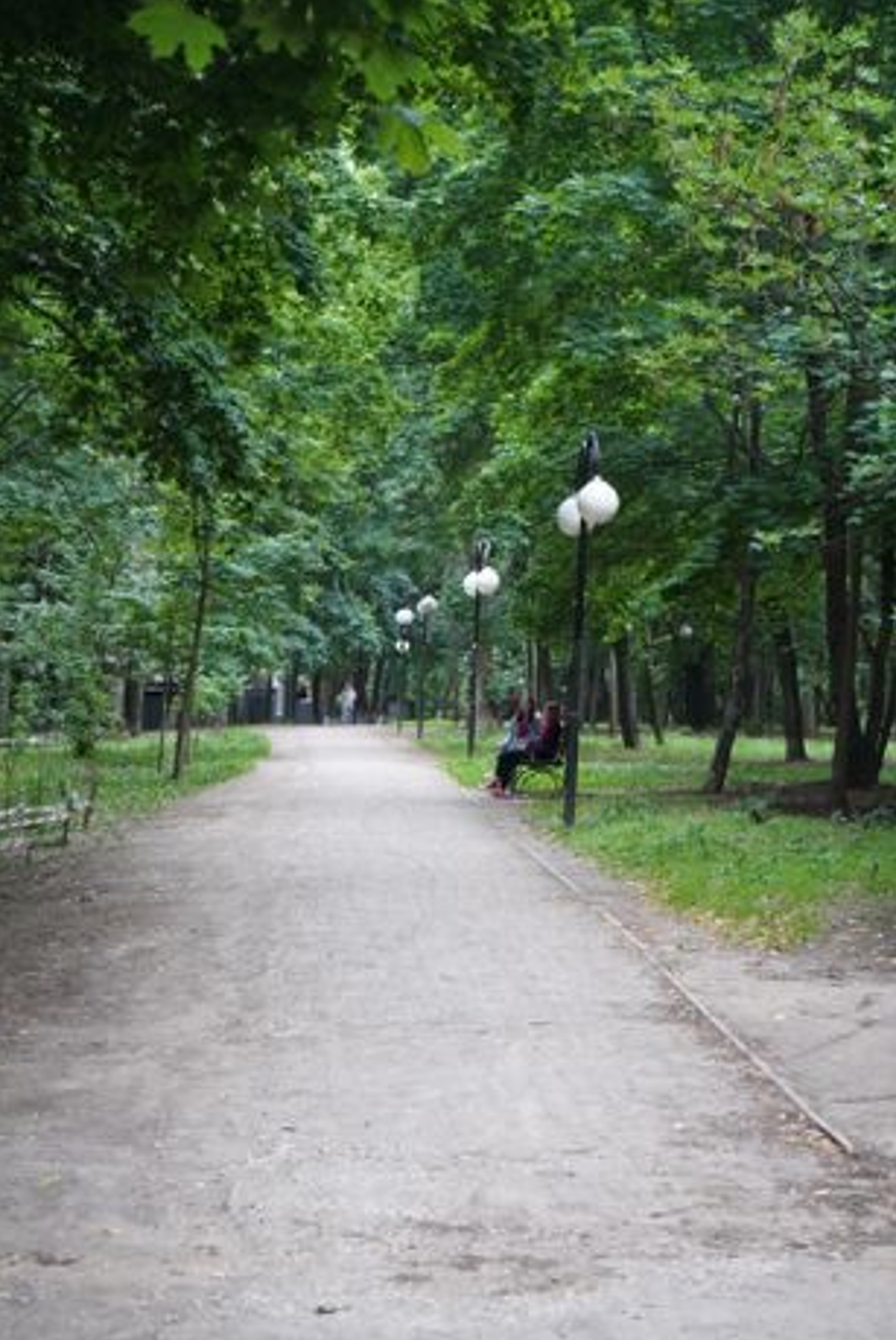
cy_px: 671
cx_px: 445
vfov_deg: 28.4
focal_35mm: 71
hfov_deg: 19.2
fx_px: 2644
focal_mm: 70
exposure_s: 1/160
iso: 8000
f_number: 5.6
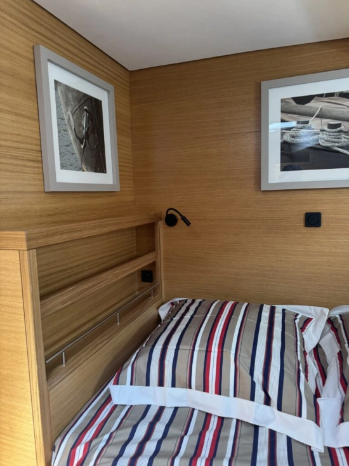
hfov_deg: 56.8
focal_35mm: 24
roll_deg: +1.9
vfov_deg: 71.6
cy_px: 233
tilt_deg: -6.2
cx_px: 174
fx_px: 323
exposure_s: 1/60
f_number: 1.78
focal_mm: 6.76
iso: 250
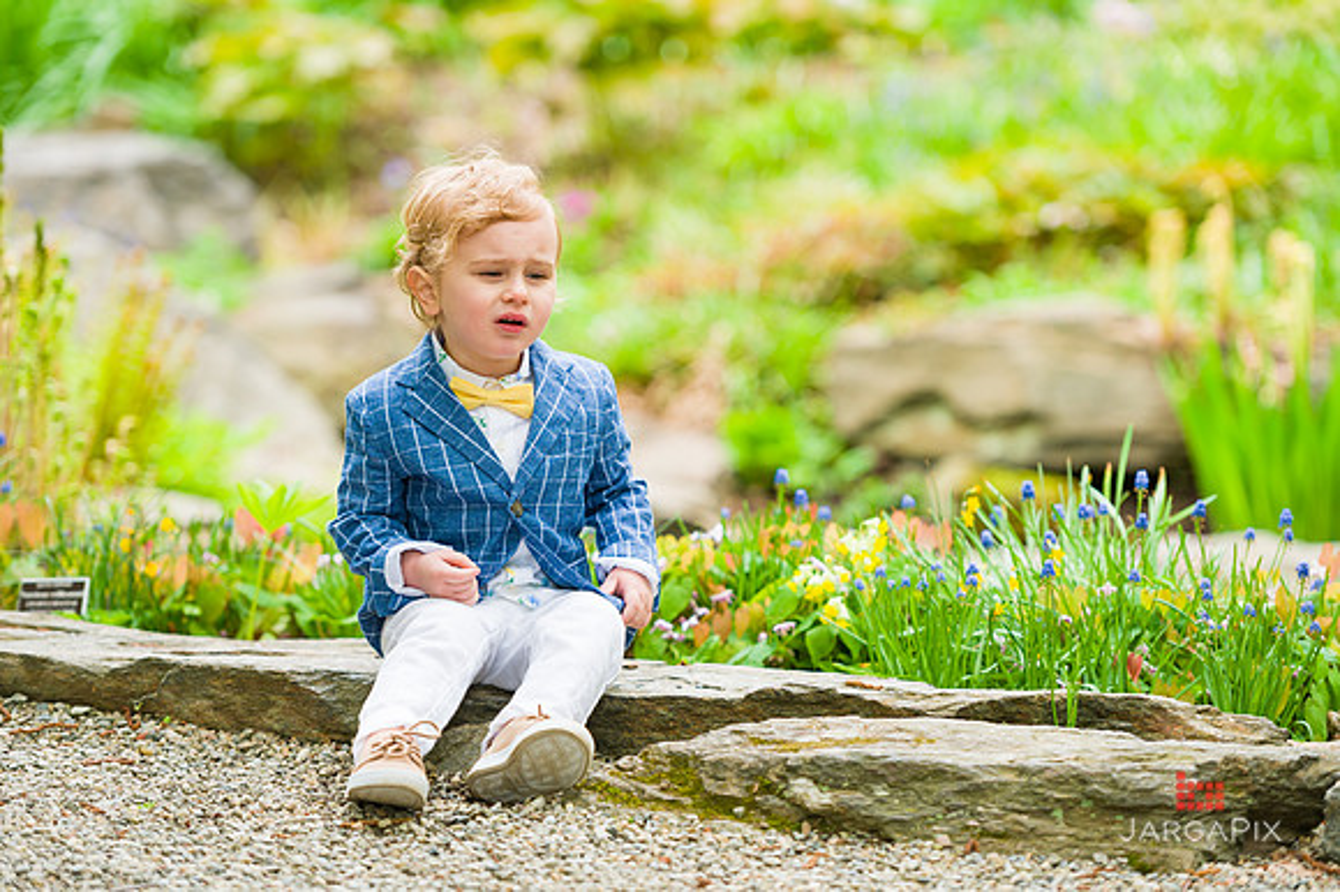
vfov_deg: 9.8
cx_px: 670
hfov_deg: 14.7
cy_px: 446
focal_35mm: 140
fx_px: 5208
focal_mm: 140
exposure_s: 1/320
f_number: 3.2
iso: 200
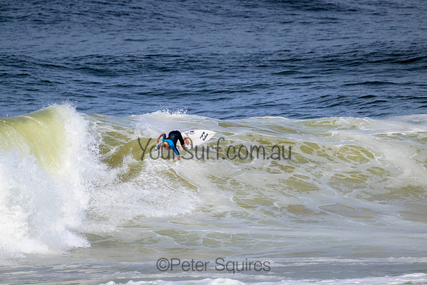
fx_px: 9491
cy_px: 142
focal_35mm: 800
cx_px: 214
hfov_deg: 2.6
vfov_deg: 1.7
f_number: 11
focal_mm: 800
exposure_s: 1/2000
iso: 500
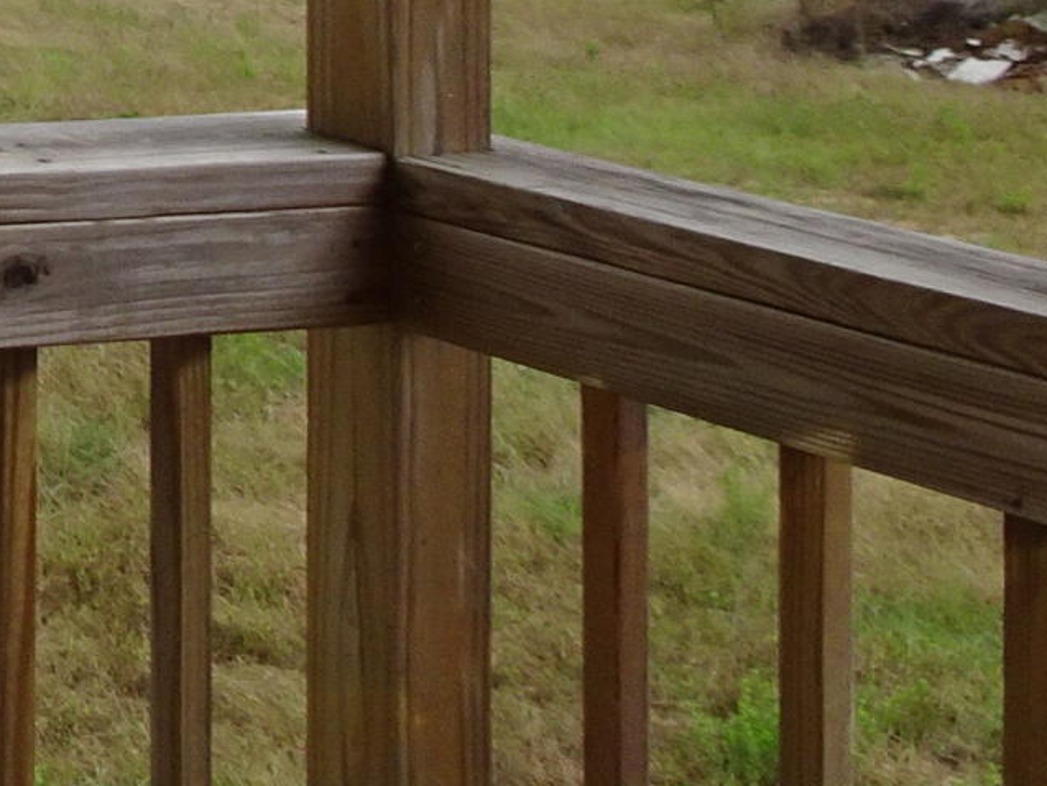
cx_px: -1368
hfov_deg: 13.4
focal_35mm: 113
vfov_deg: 12.2
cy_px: -561
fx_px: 3418
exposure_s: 1/640
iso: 80
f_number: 3.5
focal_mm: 4.1
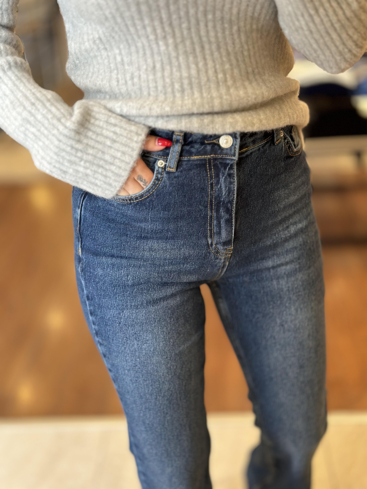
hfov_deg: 30.3
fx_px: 679
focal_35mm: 48
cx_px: 184
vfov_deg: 39.7
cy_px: 244
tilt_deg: -50.4
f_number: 1.78
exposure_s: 1/70
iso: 125
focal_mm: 6.86
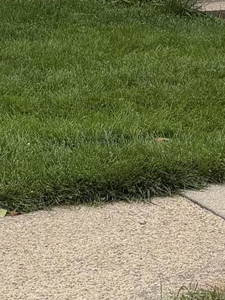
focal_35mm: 132
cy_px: -116
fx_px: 1145
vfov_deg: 14.2
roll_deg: -0.8
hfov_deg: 11.0
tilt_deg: -1.3
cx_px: 280
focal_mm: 6.76
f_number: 1.78
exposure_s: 1/121
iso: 100
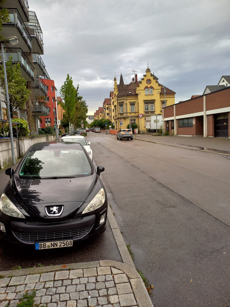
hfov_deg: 54.9
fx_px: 221
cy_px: 154
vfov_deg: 69.4
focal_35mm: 25
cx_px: 115
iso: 50
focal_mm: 4.65
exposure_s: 1/153
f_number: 1.8
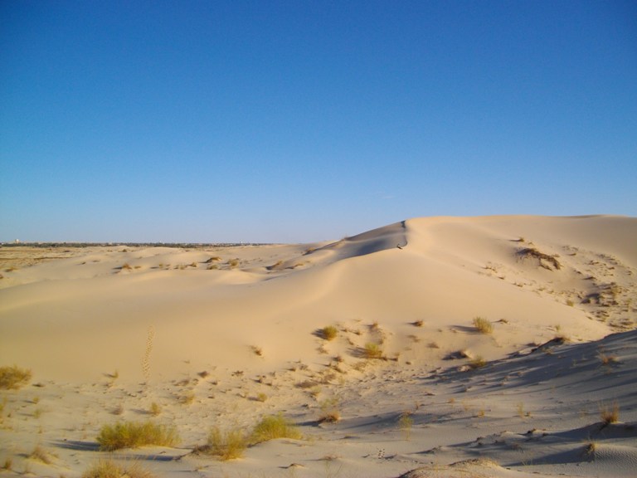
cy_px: 239
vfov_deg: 45.4
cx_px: 318
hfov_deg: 58.4
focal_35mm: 31
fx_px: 570
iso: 100
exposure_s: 1/250
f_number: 8.8
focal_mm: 5.7
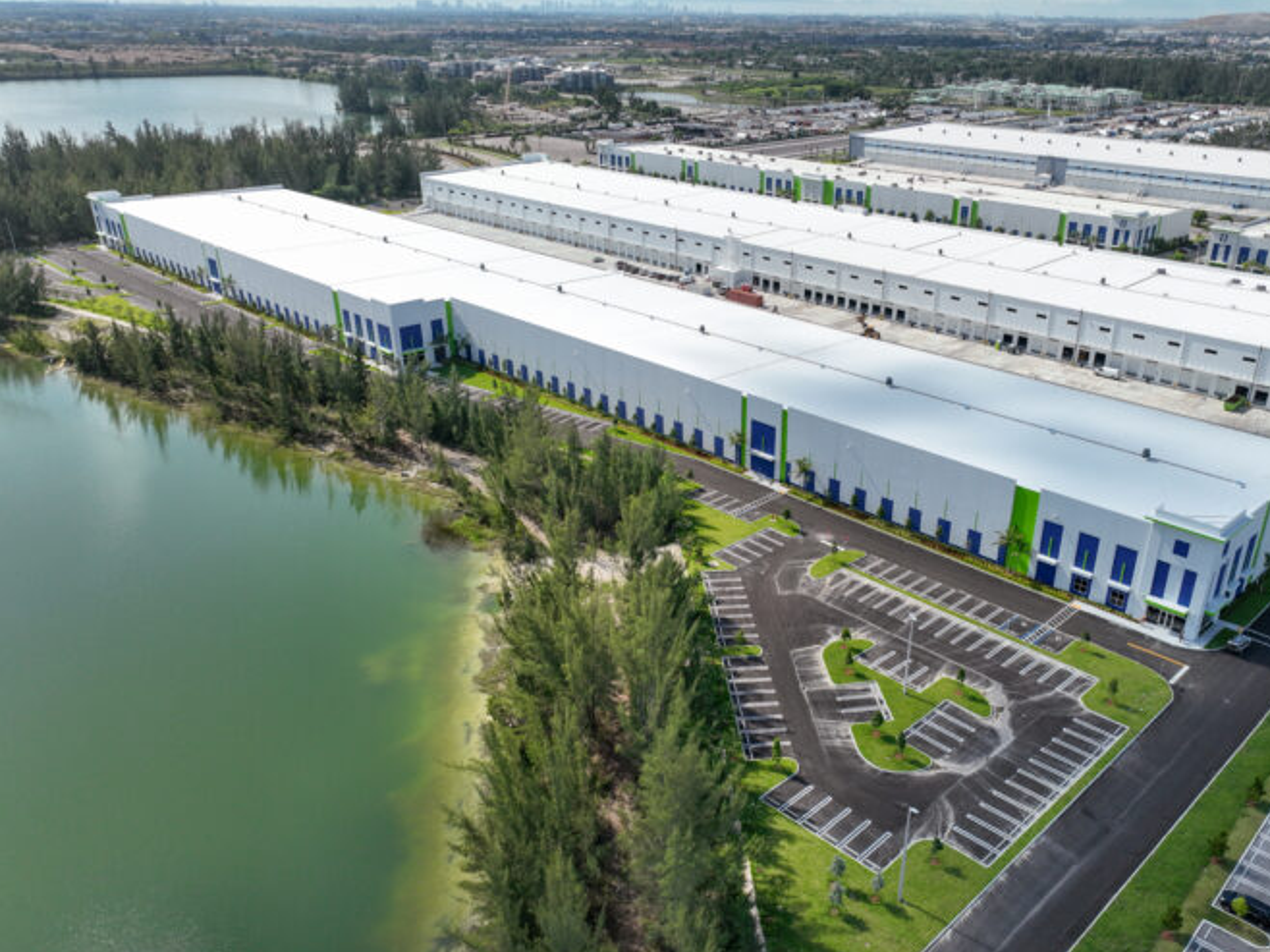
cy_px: 540
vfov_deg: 49.6
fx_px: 1027
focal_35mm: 28
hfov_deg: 63.2
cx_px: 726
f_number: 2.8
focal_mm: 12.29
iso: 200
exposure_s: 1/2500
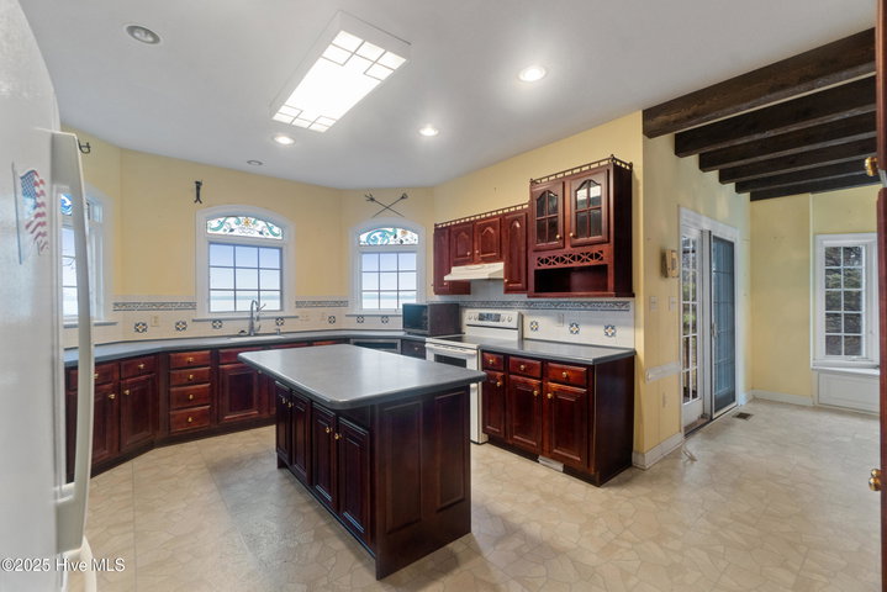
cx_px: 444
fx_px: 370
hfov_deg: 100.4
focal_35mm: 15
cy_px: 296
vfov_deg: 77.4
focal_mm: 10
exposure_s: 1/1.67
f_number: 8
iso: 400
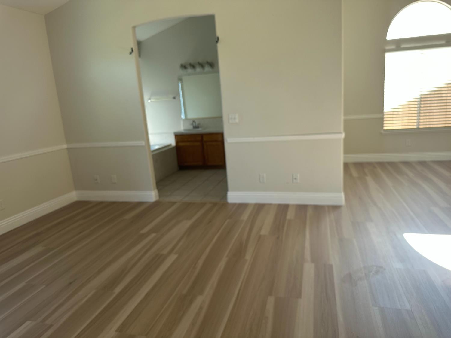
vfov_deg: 56.8
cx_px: 226
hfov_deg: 71.6
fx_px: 313
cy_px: 169
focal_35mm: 24
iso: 160
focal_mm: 6.86
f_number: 1.78
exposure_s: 1/120
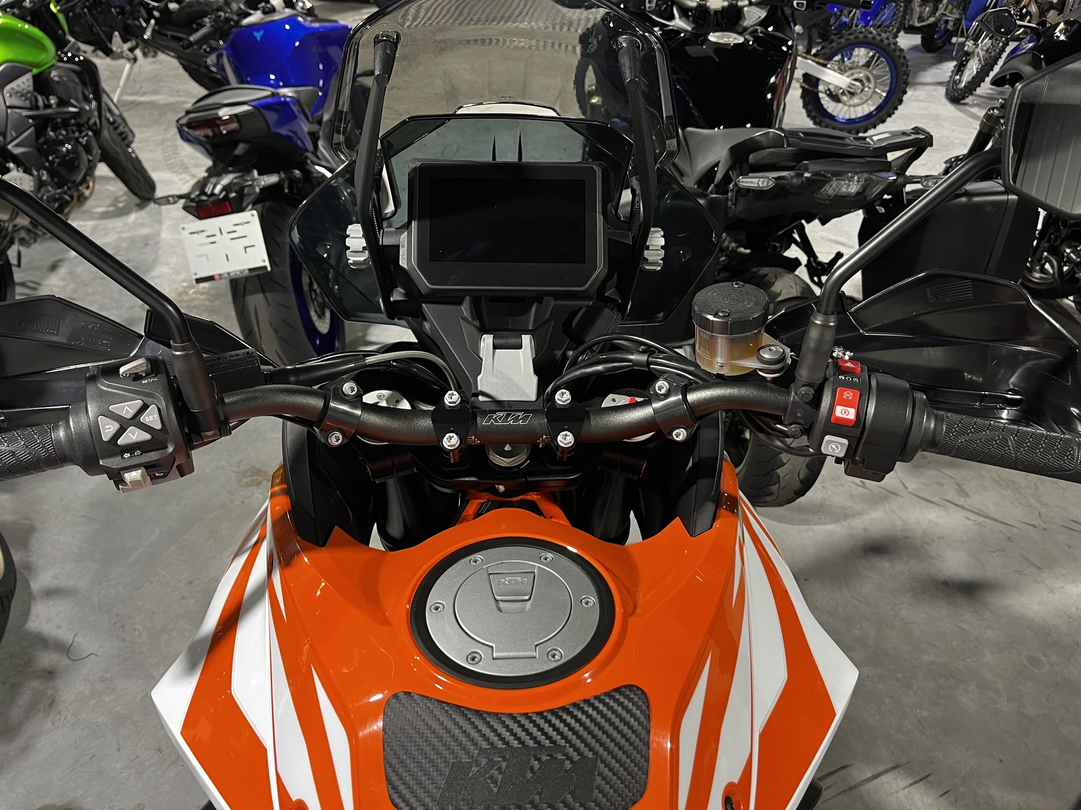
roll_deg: -0.9
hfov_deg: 67.3
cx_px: 540
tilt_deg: -35.1
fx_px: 812
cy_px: 405
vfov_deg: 53.1
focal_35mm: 26
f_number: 1.6
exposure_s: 1/60
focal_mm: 5.1
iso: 160
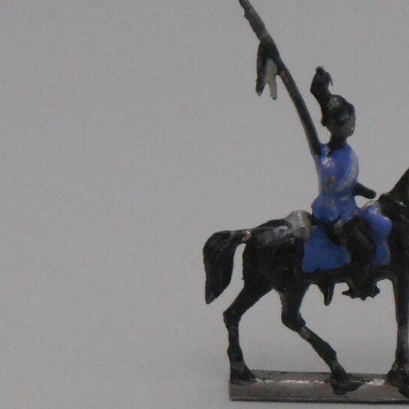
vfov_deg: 9.9
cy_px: 251
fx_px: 2353
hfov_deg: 9.9
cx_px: 337
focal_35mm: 176
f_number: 5.1
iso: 250
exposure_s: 1/250
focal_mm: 18.8
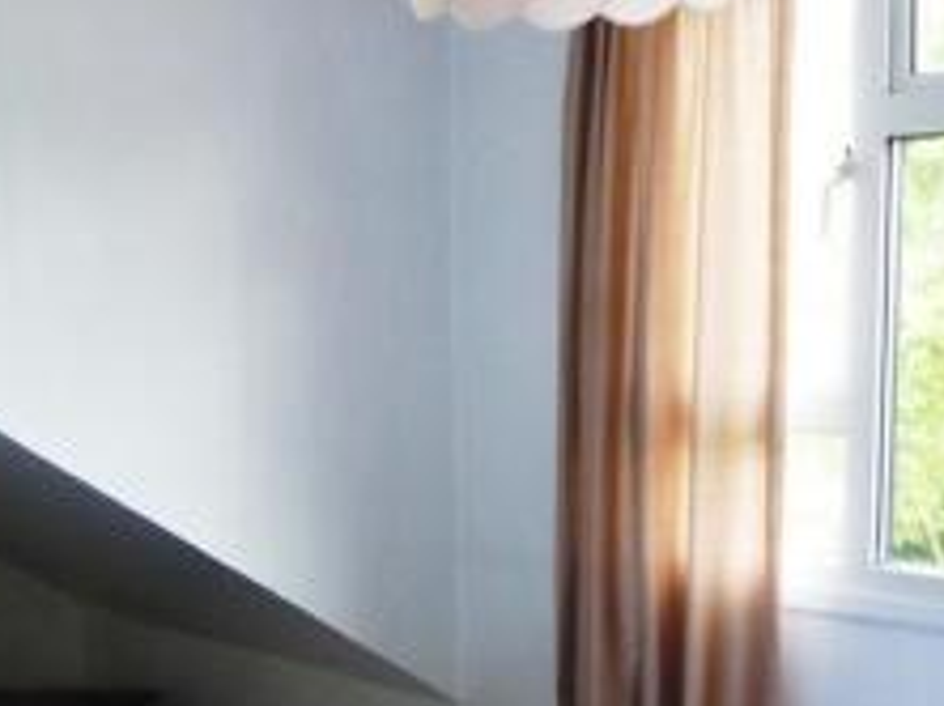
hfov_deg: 30.6
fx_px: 1716
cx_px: 364
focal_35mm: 63
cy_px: 653
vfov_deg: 22.6
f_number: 3.3
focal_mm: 4.3
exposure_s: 1/60
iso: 250
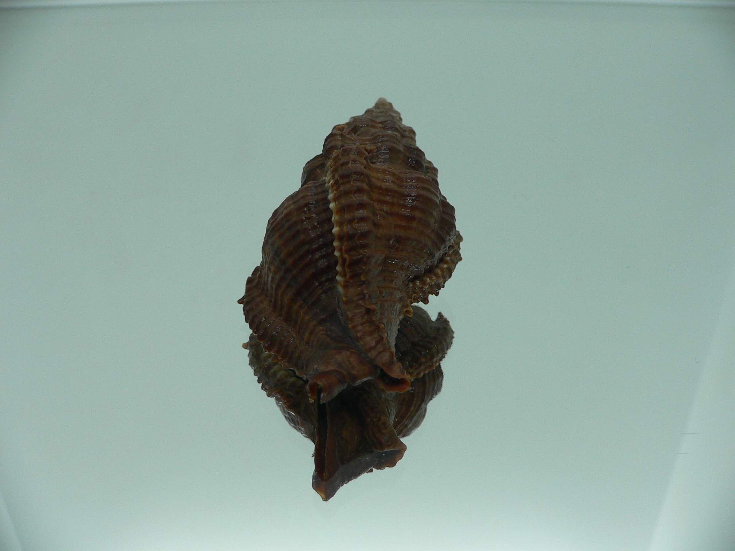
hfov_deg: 52.6
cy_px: 276
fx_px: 743
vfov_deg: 40.7
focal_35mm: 35
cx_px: 368
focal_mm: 4.6
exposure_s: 1/60
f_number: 2.8
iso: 80
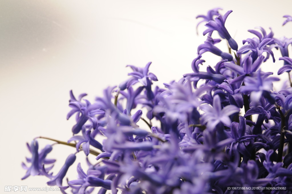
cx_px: 146
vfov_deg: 14.7
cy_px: 97
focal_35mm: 93
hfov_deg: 21.9
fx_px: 753
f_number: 3.2
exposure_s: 1/125
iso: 400
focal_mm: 62
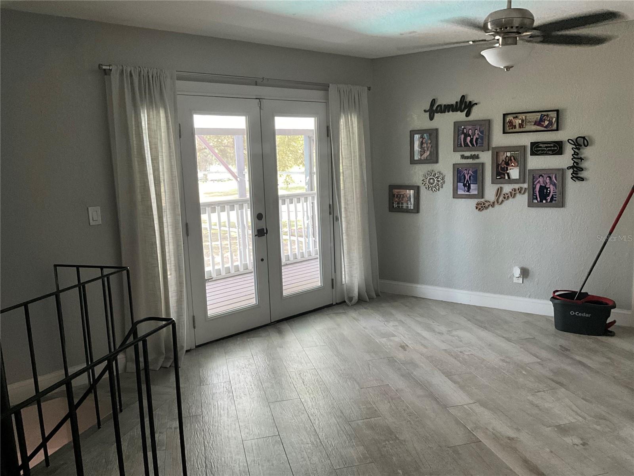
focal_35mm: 29
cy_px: 238
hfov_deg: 61.7
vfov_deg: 48.2
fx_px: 531
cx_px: 317
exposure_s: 1/60
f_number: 1.8
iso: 160
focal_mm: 3
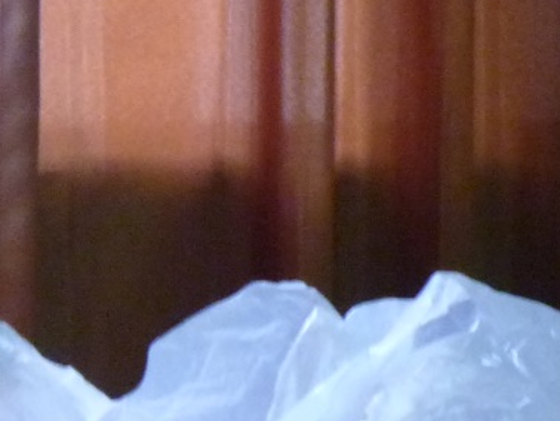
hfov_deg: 9.4
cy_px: -46
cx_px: -830
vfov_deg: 8.0
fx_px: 2979
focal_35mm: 184
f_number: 3
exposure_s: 1/8
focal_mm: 6
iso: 400
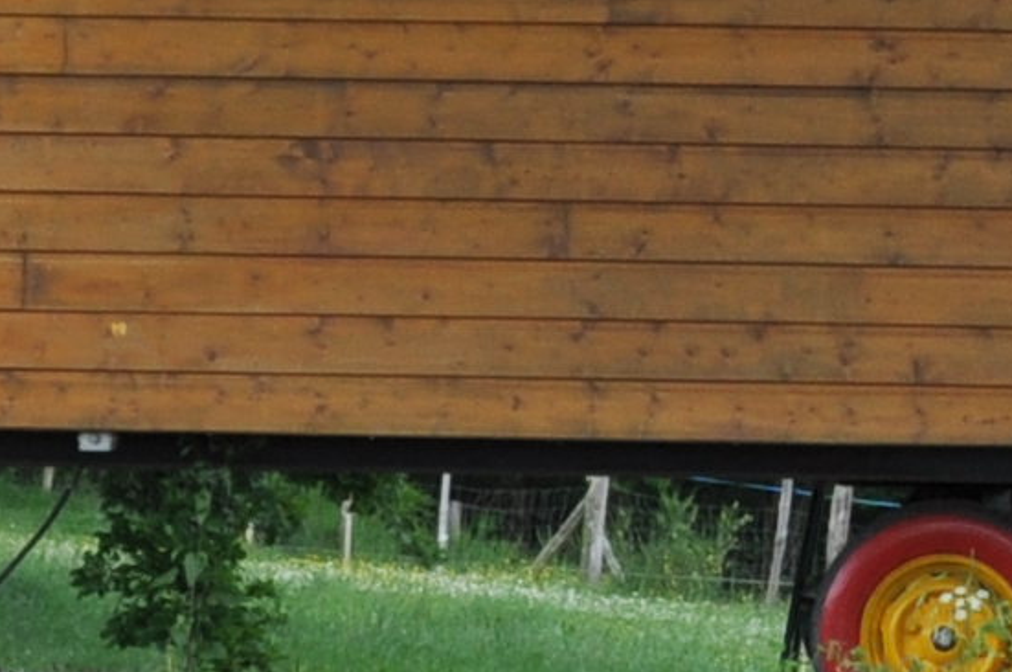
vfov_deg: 5.3
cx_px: 1434
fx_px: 7216
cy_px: -33
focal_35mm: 257
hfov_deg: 7.9
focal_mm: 22
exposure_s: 1/100
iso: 200
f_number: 10
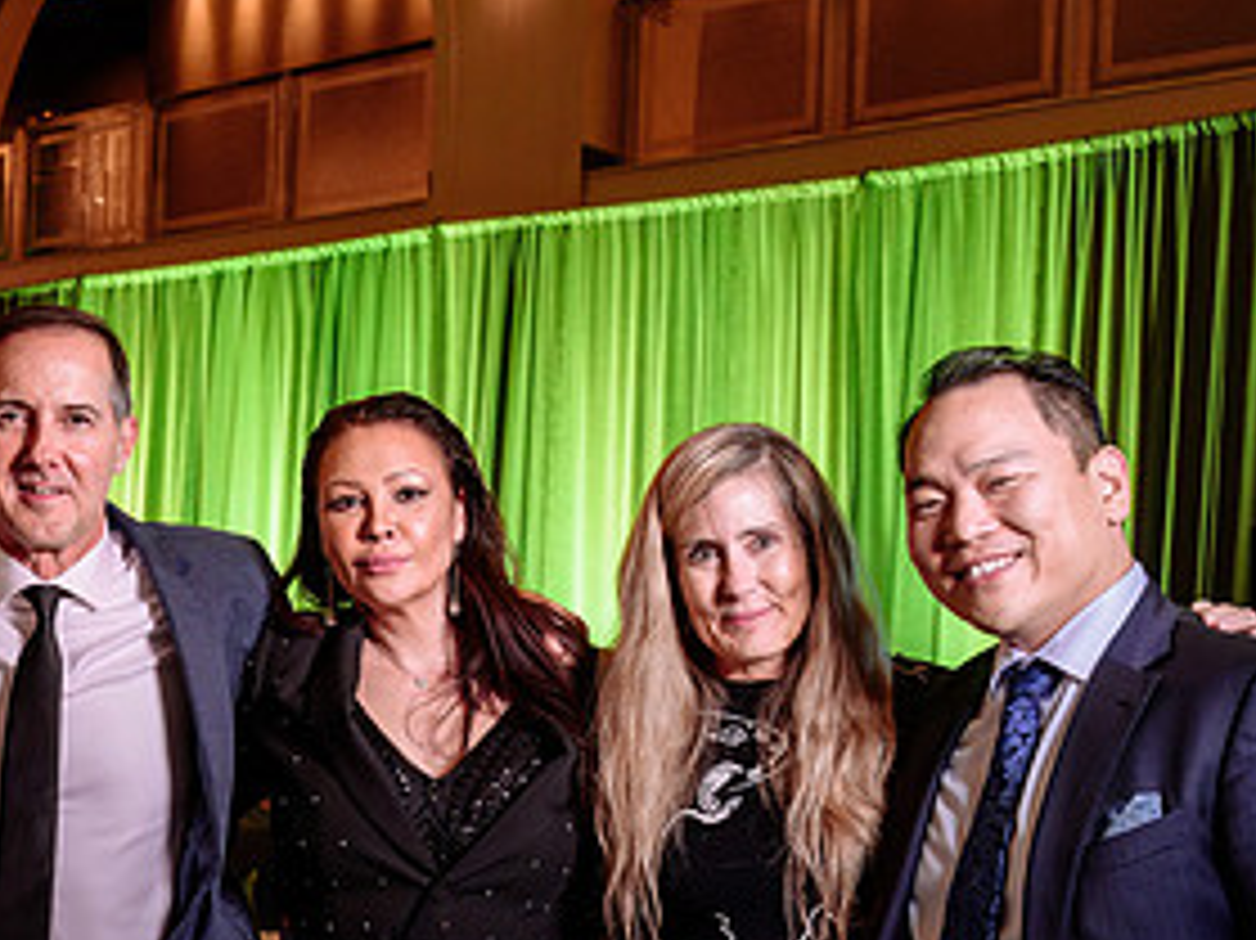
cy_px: 697
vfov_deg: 23.1
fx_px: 2285
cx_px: 246
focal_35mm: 63
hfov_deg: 30.0
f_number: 4
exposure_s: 1/50
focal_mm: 29
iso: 1000
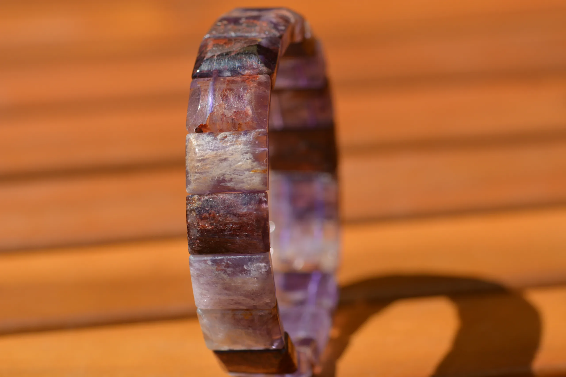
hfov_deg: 13.0
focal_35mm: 158
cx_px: 283
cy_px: 188
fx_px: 2477
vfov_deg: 8.7
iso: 200
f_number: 7.1
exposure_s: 1/800
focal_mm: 105
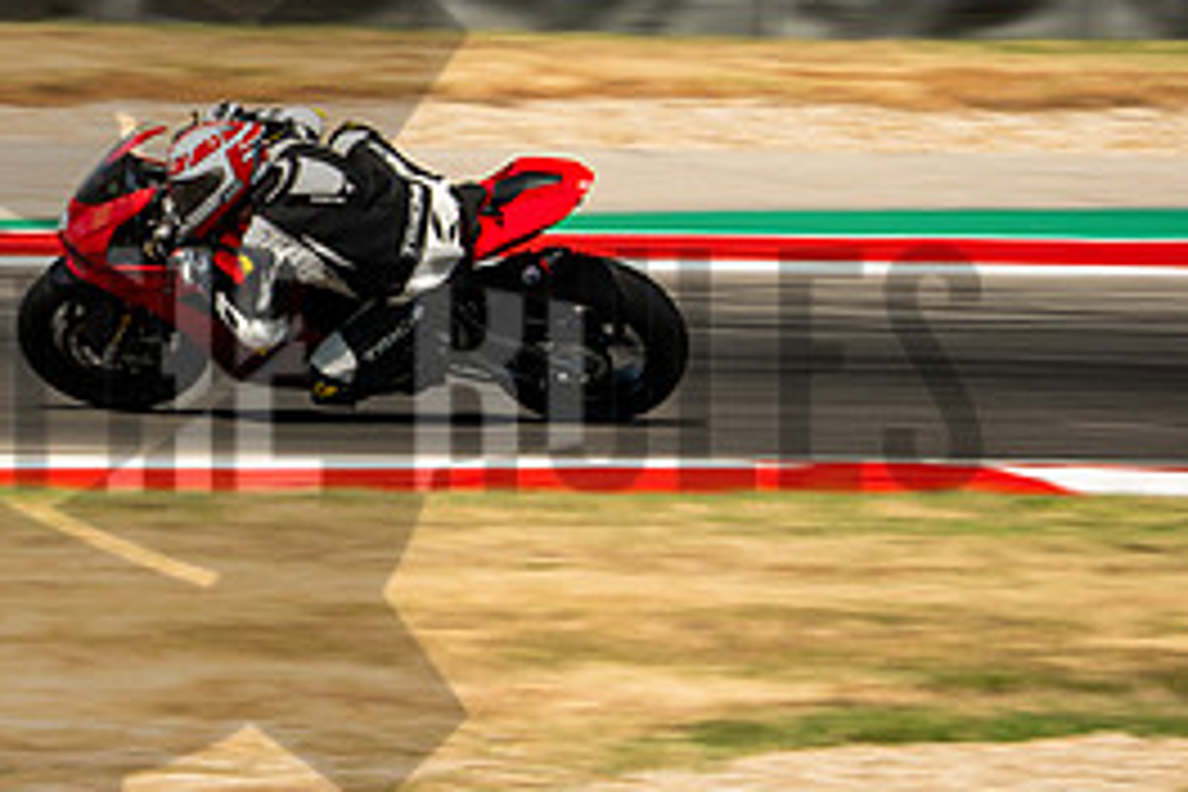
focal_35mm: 922
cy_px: 376
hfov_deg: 2.2
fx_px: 30424
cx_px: 32
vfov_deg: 1.5
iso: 160
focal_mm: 280
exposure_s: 1/160
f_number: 10
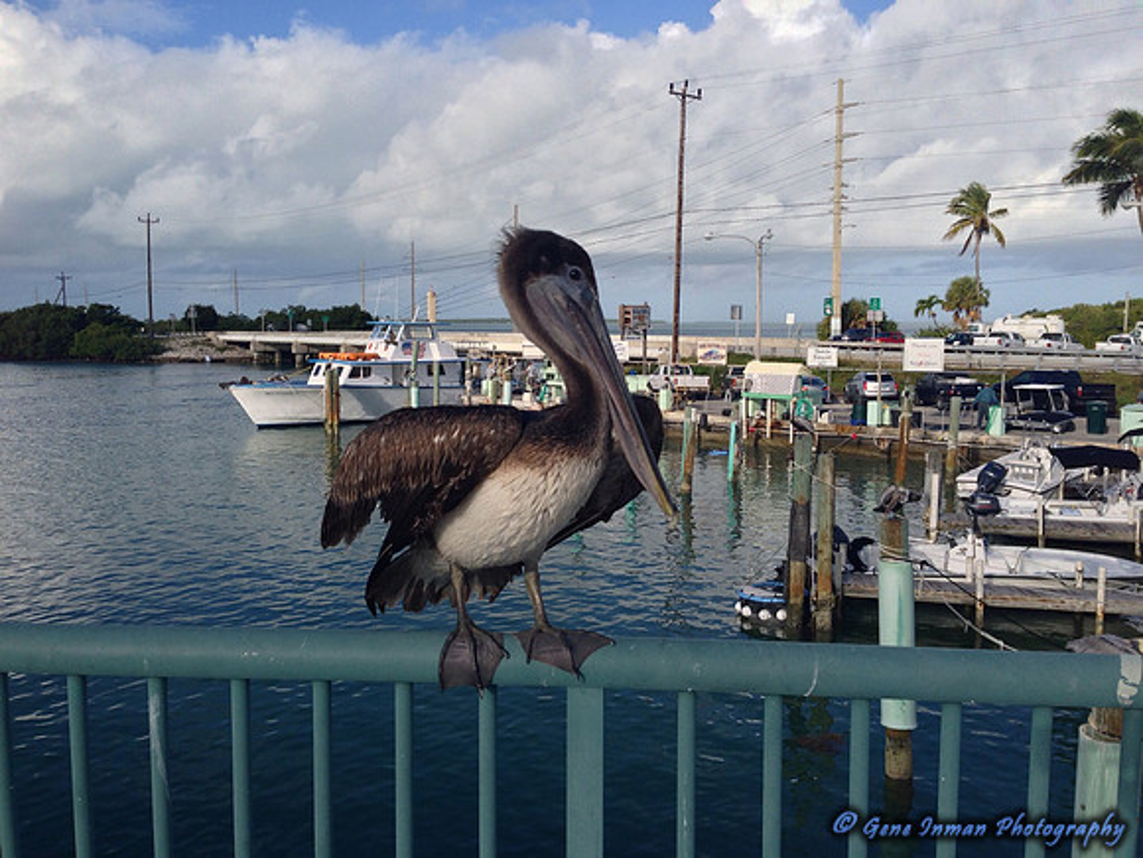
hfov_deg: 55.4
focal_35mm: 33
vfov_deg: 42.9
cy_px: 429
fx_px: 1090
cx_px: 572
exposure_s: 1/1808
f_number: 2.4
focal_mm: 4.12
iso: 50
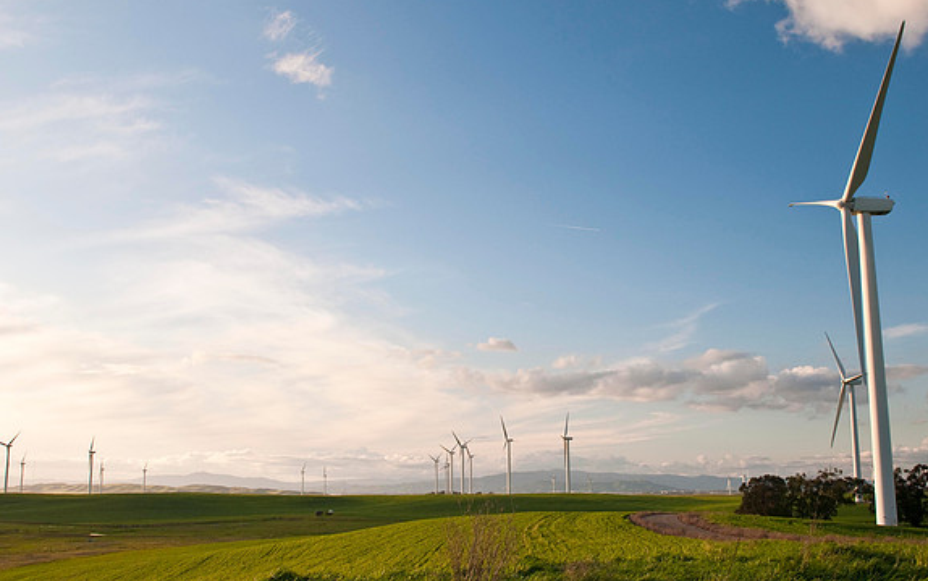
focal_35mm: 37
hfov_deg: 52.7
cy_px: 292
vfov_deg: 34.5
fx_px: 936
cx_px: 467
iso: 200
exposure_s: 1/60
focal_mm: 24
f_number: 8
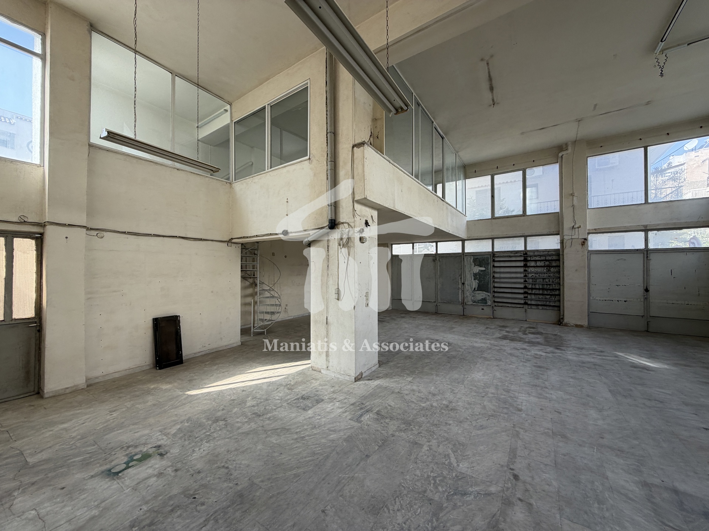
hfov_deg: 102.1
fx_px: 287
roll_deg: +0.0
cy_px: 266
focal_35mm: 14
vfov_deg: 85.7
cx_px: 354
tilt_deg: +0.5
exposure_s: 1/121
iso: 50
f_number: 2.2
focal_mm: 2.22
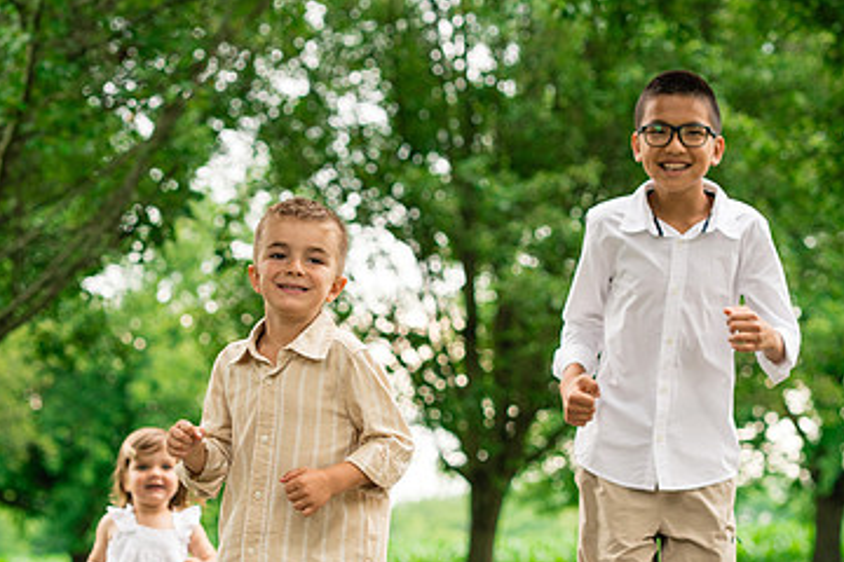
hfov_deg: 15.0
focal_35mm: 137
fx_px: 3212
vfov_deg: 10.0
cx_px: 368
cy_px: 392
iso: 500
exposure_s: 1/500
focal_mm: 85
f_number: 3.5
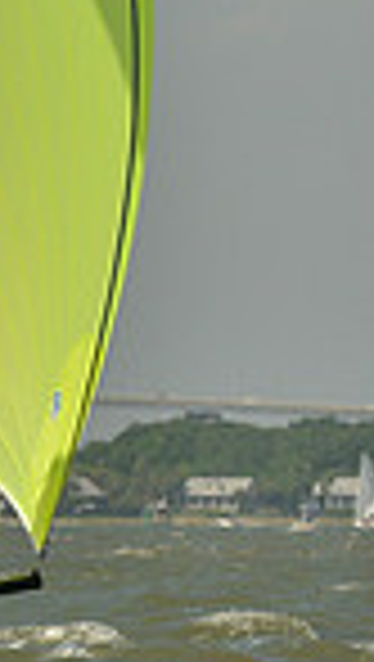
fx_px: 14521
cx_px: -928
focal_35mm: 826
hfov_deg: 1.5
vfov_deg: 2.6
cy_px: 268
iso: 280
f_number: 9
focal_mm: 200
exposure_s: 1/1600
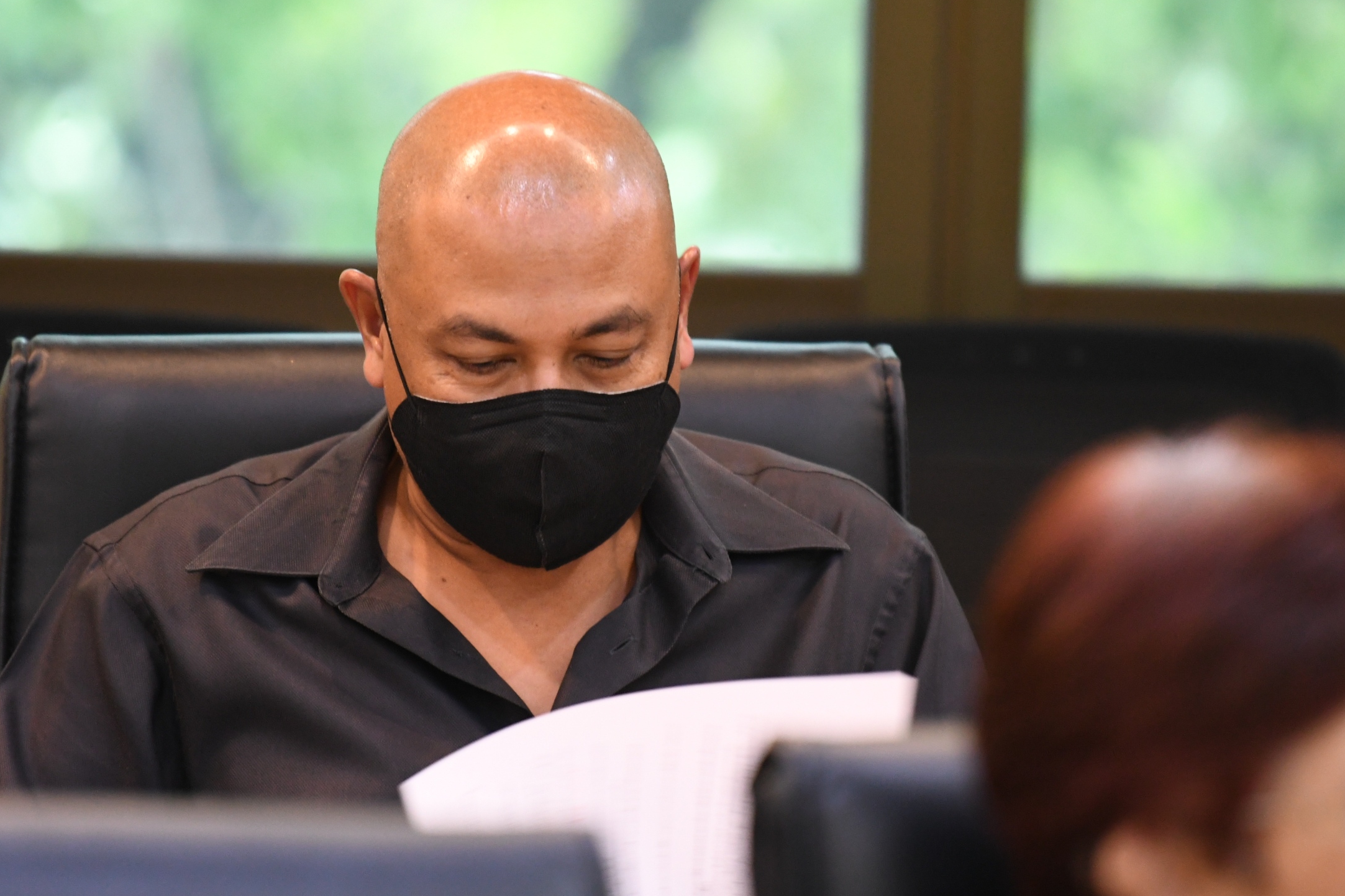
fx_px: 9675
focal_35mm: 259
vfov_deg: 5.3
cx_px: 502
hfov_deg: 7.9
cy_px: 514
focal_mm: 200
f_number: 2.8
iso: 1600
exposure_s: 1/100
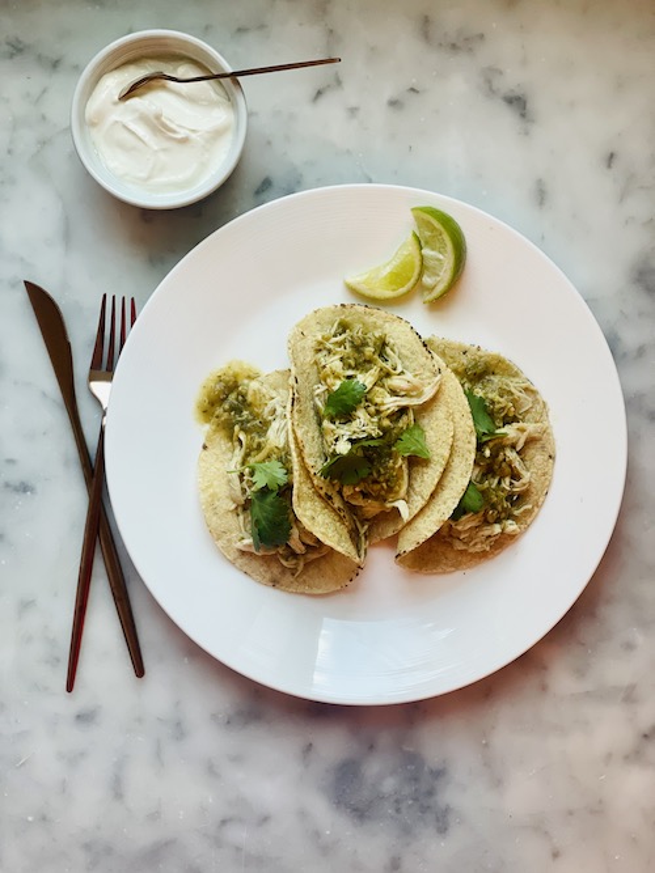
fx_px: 1312
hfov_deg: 28.0
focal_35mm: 52
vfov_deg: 36.8
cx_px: 328
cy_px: 436
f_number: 2
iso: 125
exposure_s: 1/120
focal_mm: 6
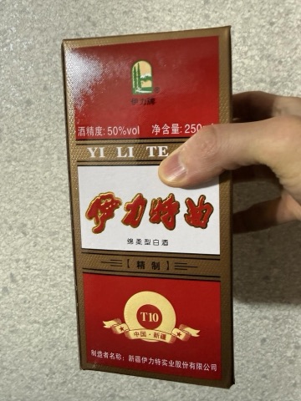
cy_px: 200
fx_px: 278
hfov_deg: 56.8
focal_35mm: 24
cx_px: 150
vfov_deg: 71.6
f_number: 2.2
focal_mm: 2.22
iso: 200
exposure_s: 1/30
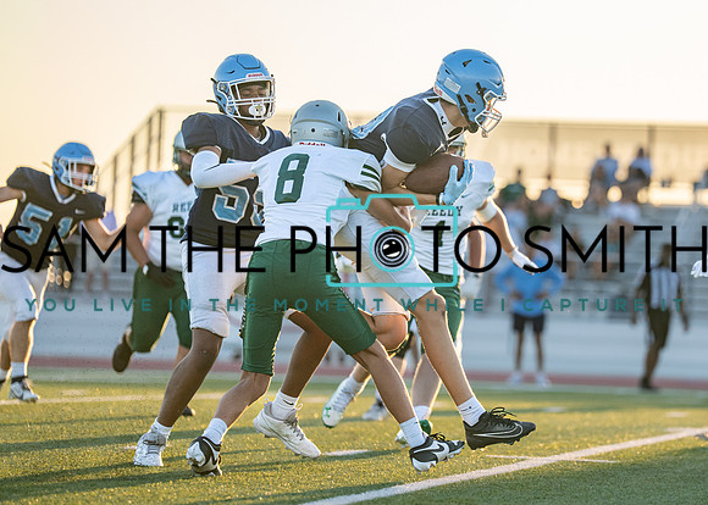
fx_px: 4438
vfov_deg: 6.5
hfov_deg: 9.1
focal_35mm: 221
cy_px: 251
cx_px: 476
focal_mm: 168
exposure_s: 1/2500
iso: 500
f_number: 2.8
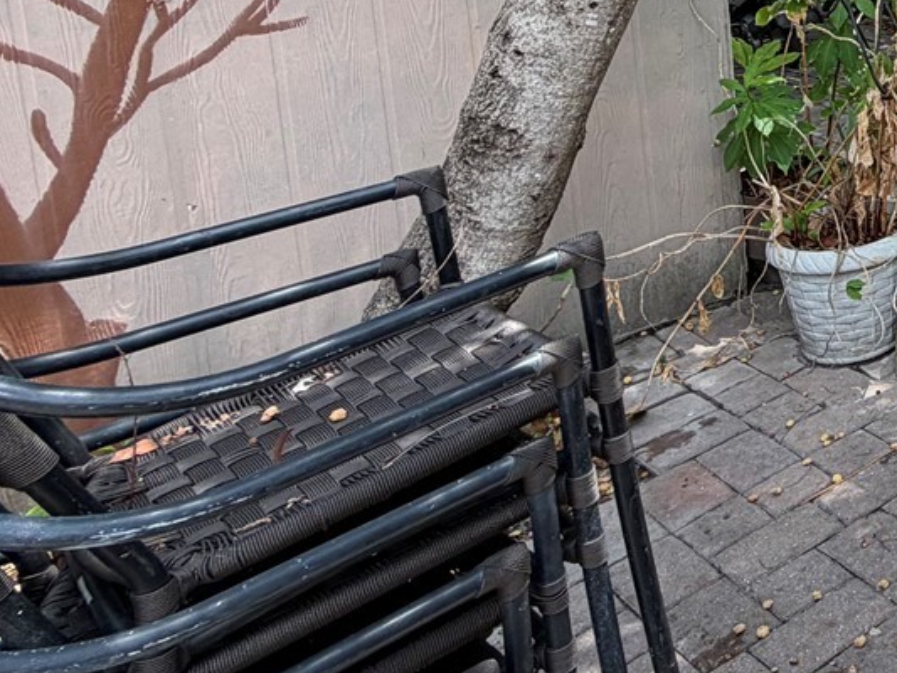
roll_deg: +0.7
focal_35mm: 42
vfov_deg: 30.3
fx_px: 1089
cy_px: -87
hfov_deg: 30.6
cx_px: 1267
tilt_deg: -6.6
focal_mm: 2.22
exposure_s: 1/228
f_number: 2.2
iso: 40
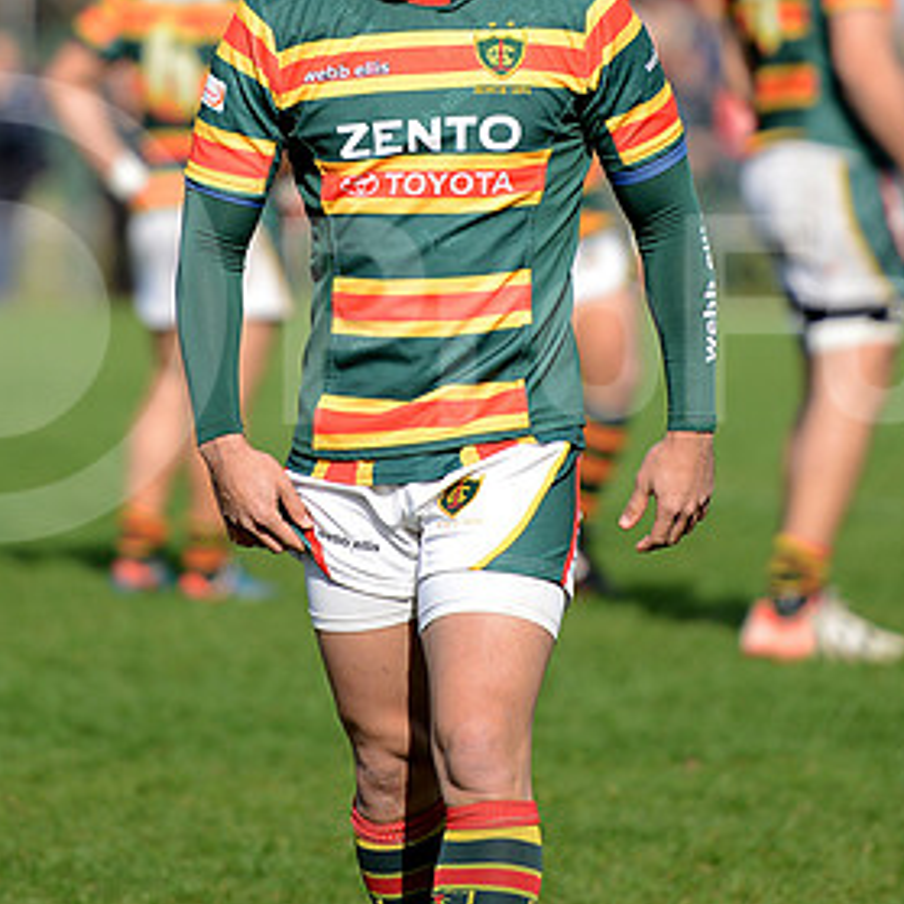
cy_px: 313
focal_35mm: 345
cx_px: 544
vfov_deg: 5.1
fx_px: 10193
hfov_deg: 5.1
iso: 250
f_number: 2.8
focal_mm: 195
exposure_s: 1/1600
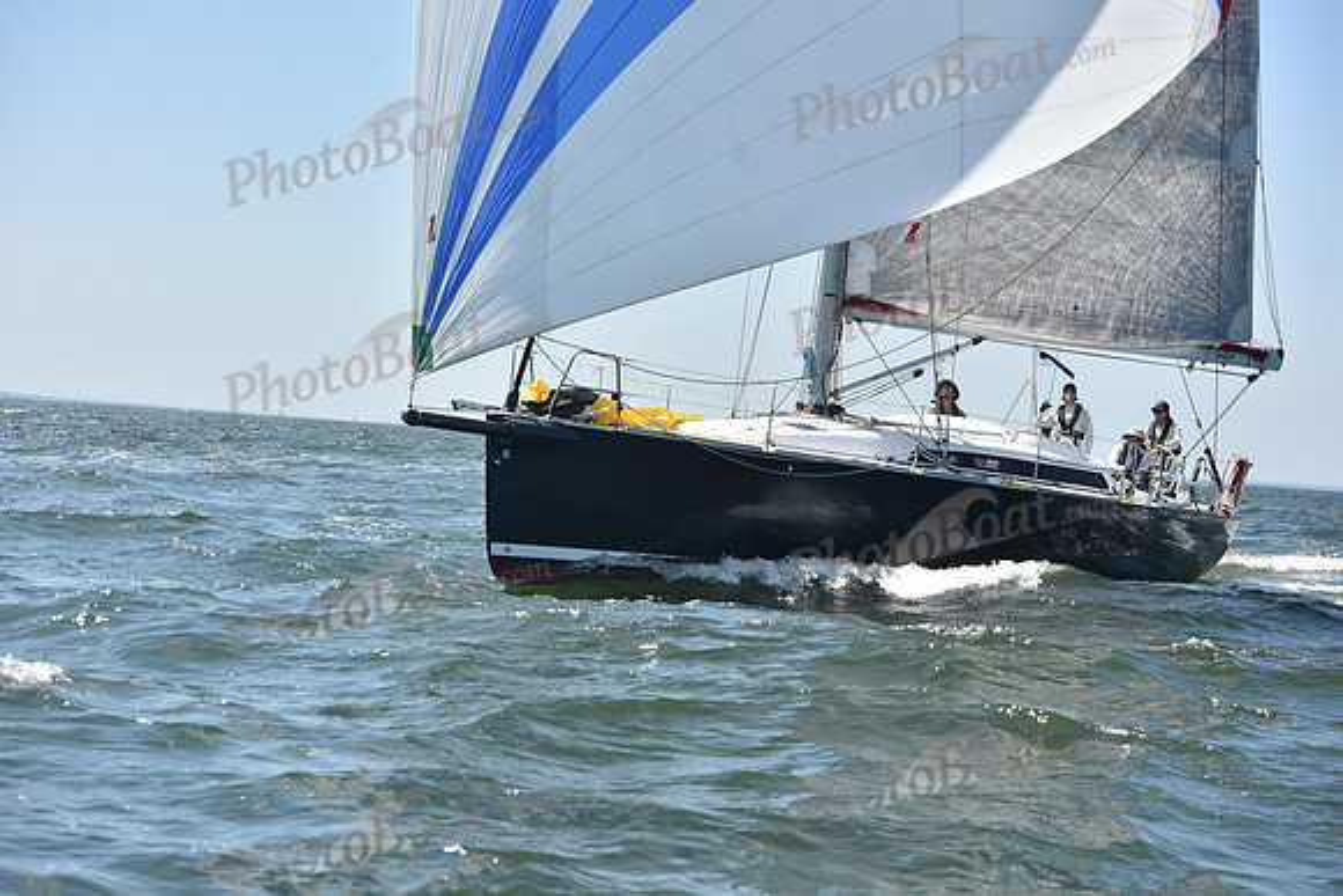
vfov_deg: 19.5
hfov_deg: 28.8
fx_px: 2612
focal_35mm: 70
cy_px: 448
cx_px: 672
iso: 250
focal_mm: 70
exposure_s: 1/1250
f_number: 6.3
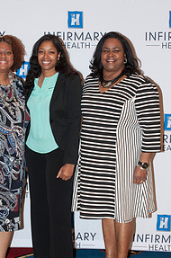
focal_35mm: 73
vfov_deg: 27.7
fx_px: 523
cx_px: 56
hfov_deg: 18.5
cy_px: 155
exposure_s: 1/60
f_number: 5.6
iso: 400
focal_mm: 31
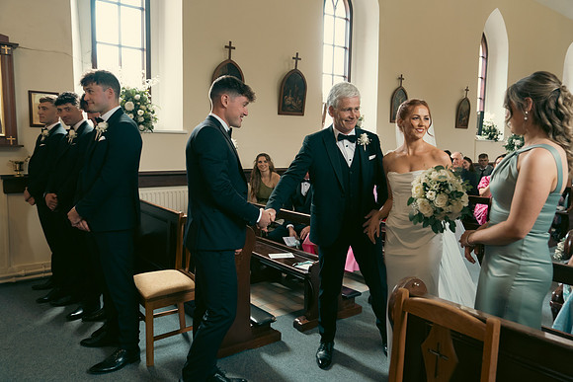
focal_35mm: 26
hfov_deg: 69.4
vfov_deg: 49.6
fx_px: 414
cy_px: 191
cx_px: 286
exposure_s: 1/200
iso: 1600
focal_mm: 26
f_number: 3.5
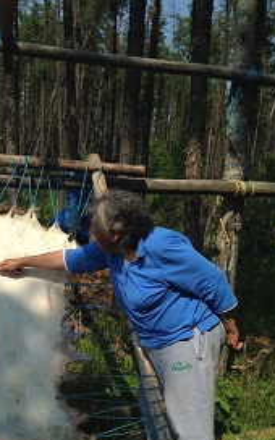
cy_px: 300
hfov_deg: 26.4
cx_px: 57
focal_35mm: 48
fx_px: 576
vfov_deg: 41.2
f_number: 2.4
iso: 50
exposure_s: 1/2262
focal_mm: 4.12
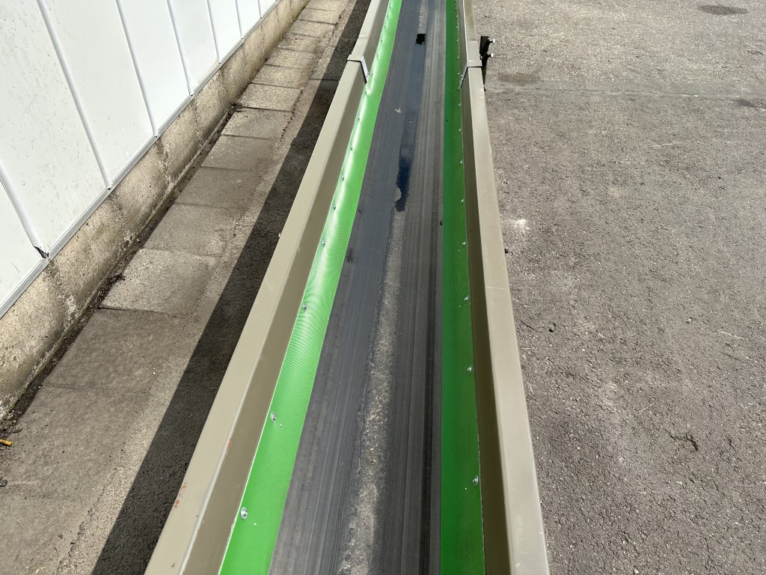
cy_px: 288
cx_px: 383
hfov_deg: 71.6
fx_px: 531
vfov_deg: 56.8
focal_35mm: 24
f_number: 1.78
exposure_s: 1/3861
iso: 80
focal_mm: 6.86
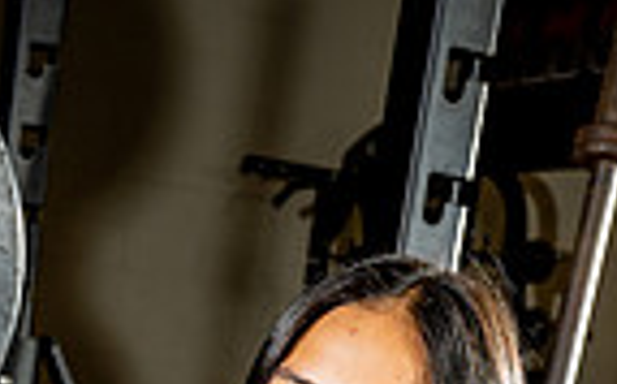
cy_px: 893
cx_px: 73
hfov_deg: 19.3
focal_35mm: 106
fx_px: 1780
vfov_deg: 10.7
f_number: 5.6
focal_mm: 33
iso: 200
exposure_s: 1/250
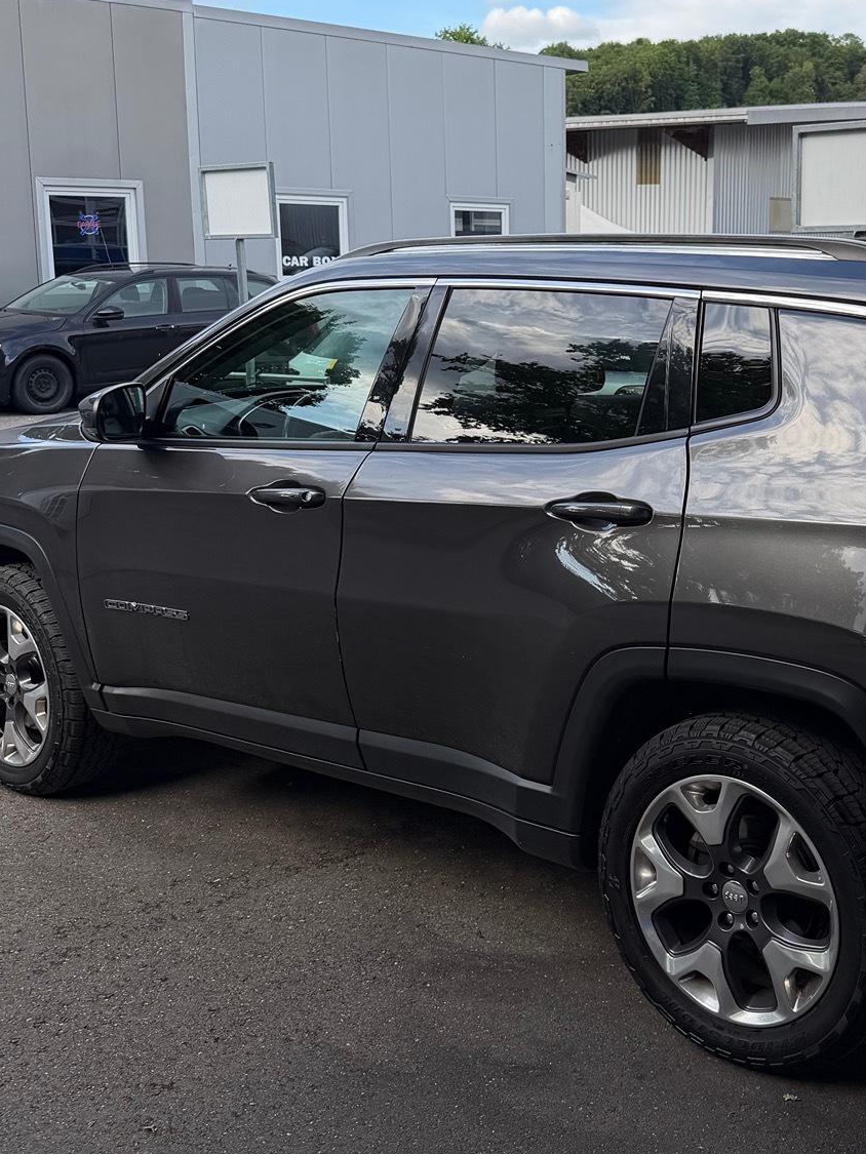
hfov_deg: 32.9
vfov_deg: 43.8
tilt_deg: -11.3
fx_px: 1434
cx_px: 663
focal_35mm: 43
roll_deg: +0.0
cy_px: 504
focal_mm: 6.76
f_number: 1.78
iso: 80
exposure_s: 1/1314
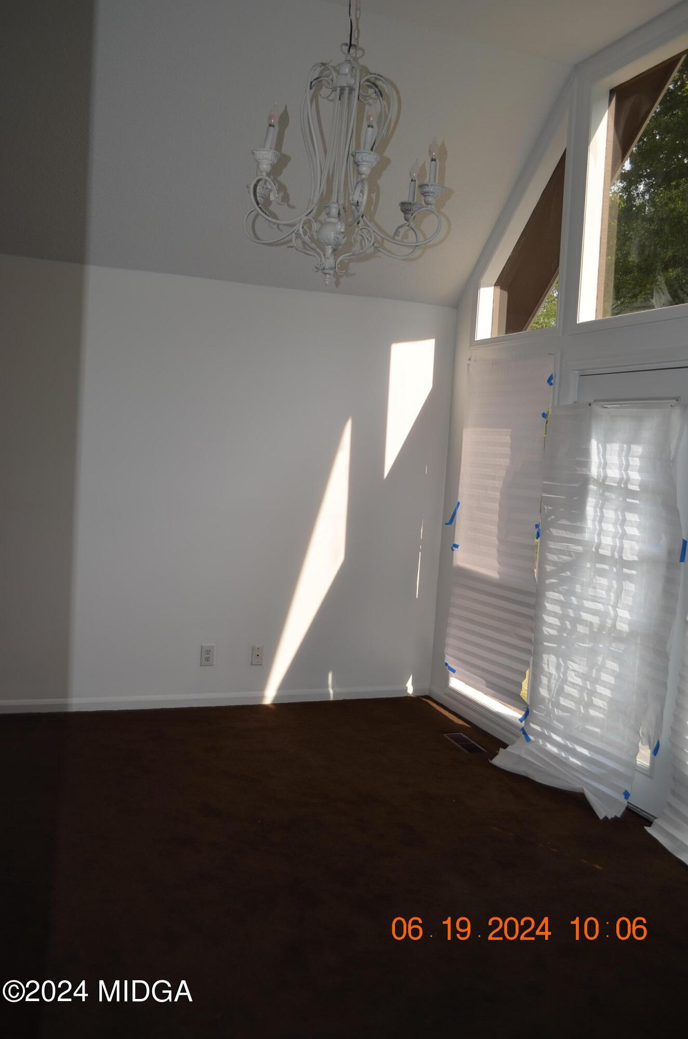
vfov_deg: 62.0
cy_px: 520
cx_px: 344
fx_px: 864
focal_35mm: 30
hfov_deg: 43.4
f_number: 4
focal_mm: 20
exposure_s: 1/200
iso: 100
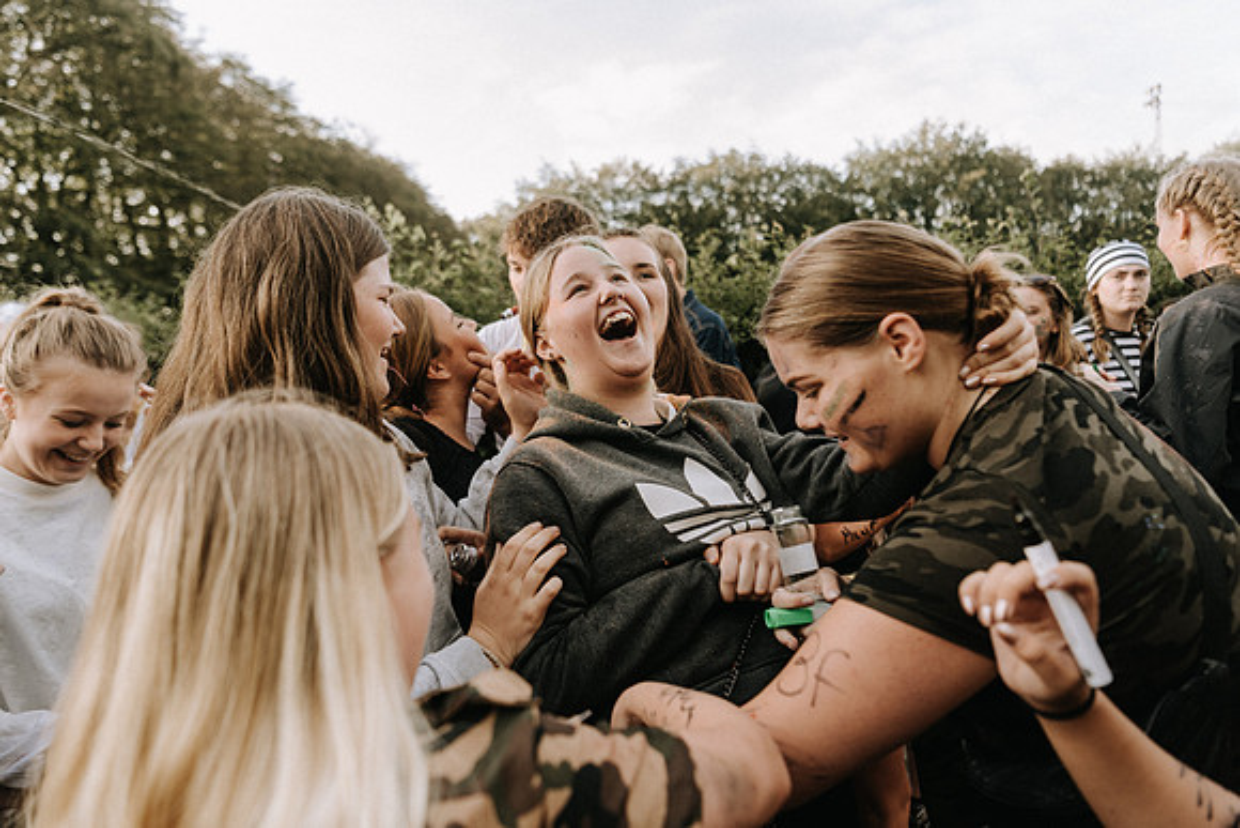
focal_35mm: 24
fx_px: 827
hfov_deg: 73.7
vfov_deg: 53.2
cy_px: 414
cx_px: 620
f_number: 2.8
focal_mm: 24
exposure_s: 1/400
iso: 220
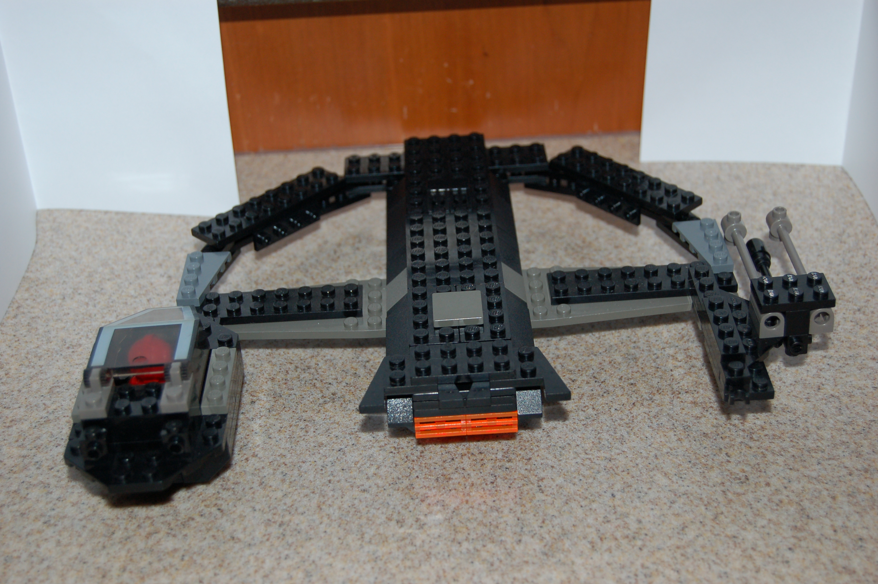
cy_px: 292
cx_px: 439
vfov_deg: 23.7
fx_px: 1389
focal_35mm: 57
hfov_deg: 35.1
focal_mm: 38
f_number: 5
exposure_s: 1/60
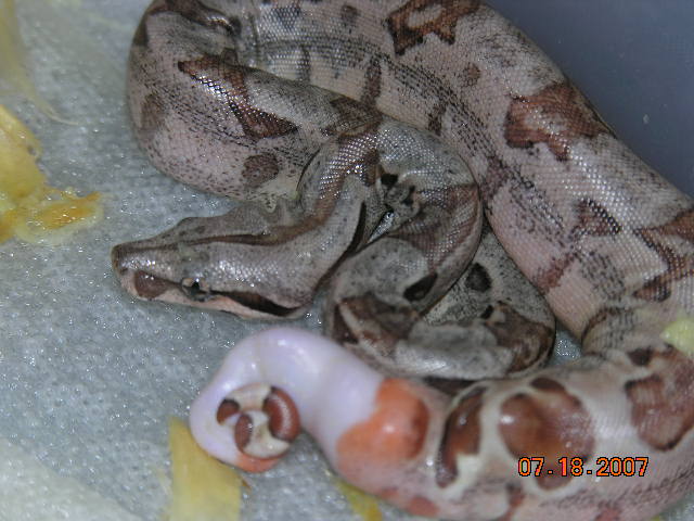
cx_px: 347
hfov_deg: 9.5
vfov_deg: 7.1
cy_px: 260
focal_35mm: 209
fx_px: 4190
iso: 50
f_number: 4.2
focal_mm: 53.3
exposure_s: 1/120
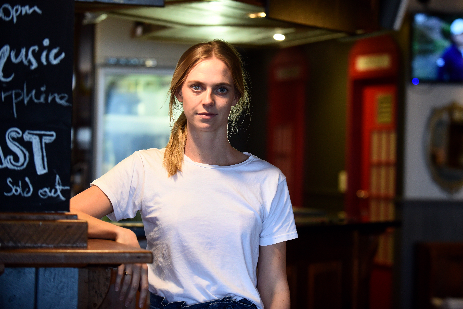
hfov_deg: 21.5
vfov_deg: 14.4
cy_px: 154
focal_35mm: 95
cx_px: 232
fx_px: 1222
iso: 1400
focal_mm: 95
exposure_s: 1/160
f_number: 2.8
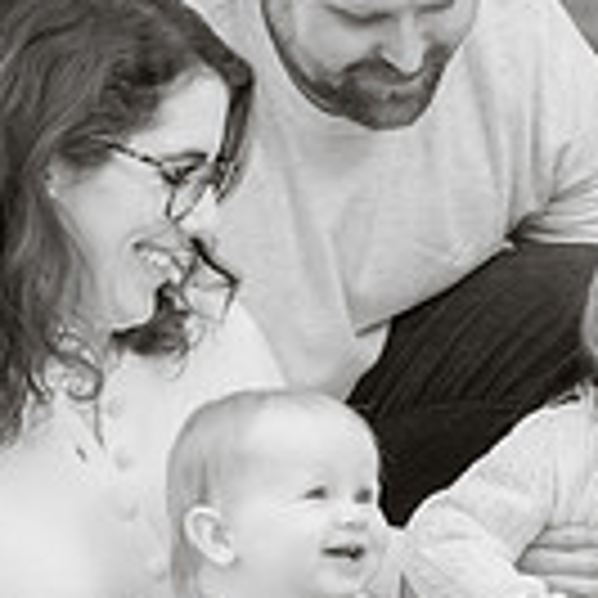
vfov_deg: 6.6
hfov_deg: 6.6
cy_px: 526
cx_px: 405
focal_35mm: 264
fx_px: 5160
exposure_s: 1/200
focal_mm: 92
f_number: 4
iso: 100
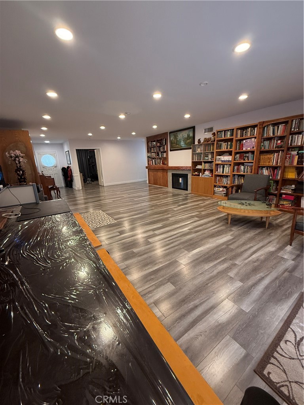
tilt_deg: -14.8
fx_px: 164
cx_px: 152
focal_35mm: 14
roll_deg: +2.4
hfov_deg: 85.7
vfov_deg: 102.1
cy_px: 202
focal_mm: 2.22
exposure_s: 1/120
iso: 500
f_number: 2.2
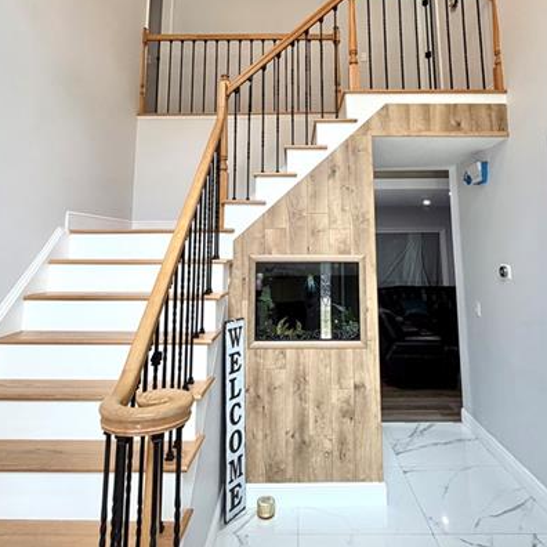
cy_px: 185
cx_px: 294
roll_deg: +1.1
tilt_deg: +8.4
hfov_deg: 64.9
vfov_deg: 63.5
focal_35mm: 24
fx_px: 429
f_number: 2.2
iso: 125
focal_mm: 2.22
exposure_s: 1/120
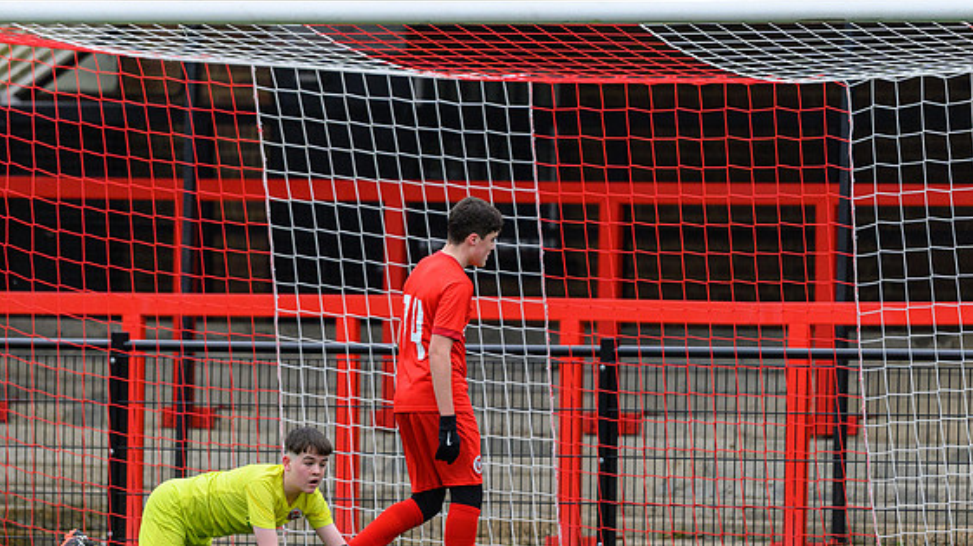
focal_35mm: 599
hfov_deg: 3.6
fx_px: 15448
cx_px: 619
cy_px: 423
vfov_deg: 2.0
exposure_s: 1/2000
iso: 3200
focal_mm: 400
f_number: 2.8
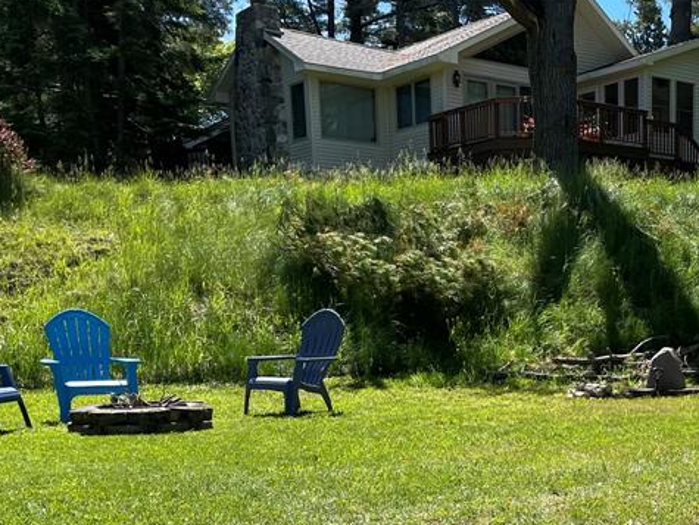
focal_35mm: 56
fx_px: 1132
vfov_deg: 24.6
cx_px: 559
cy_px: 557
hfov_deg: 33.3
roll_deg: +0.6
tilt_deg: -9.7
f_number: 1.6
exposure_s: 1/1618
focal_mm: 4.2
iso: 32
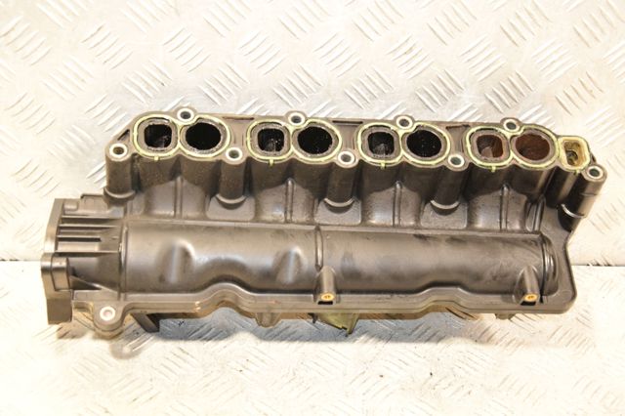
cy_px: 208
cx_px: 312
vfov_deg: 21.5
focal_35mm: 63
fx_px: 1093
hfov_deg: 31.9
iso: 1600
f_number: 5.6
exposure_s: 1/100
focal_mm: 42
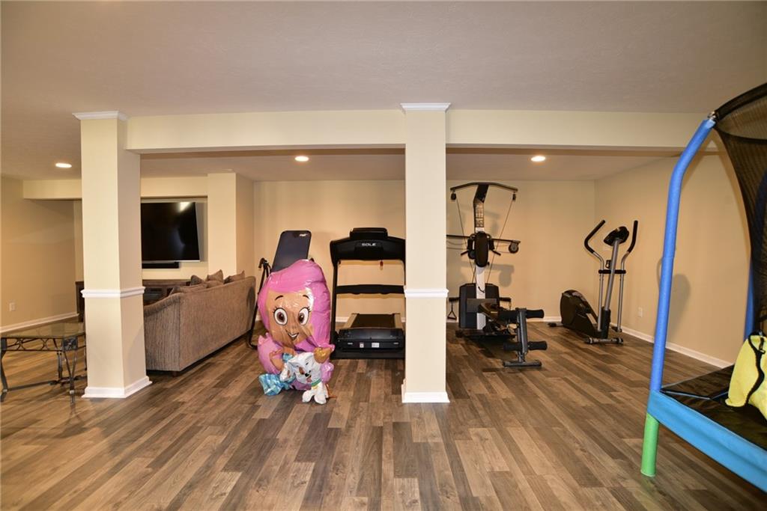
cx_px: 384
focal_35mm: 18
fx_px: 384
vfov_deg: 67.4
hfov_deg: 90.0
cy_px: 256
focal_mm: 18
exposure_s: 1/2
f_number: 6.3
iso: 160
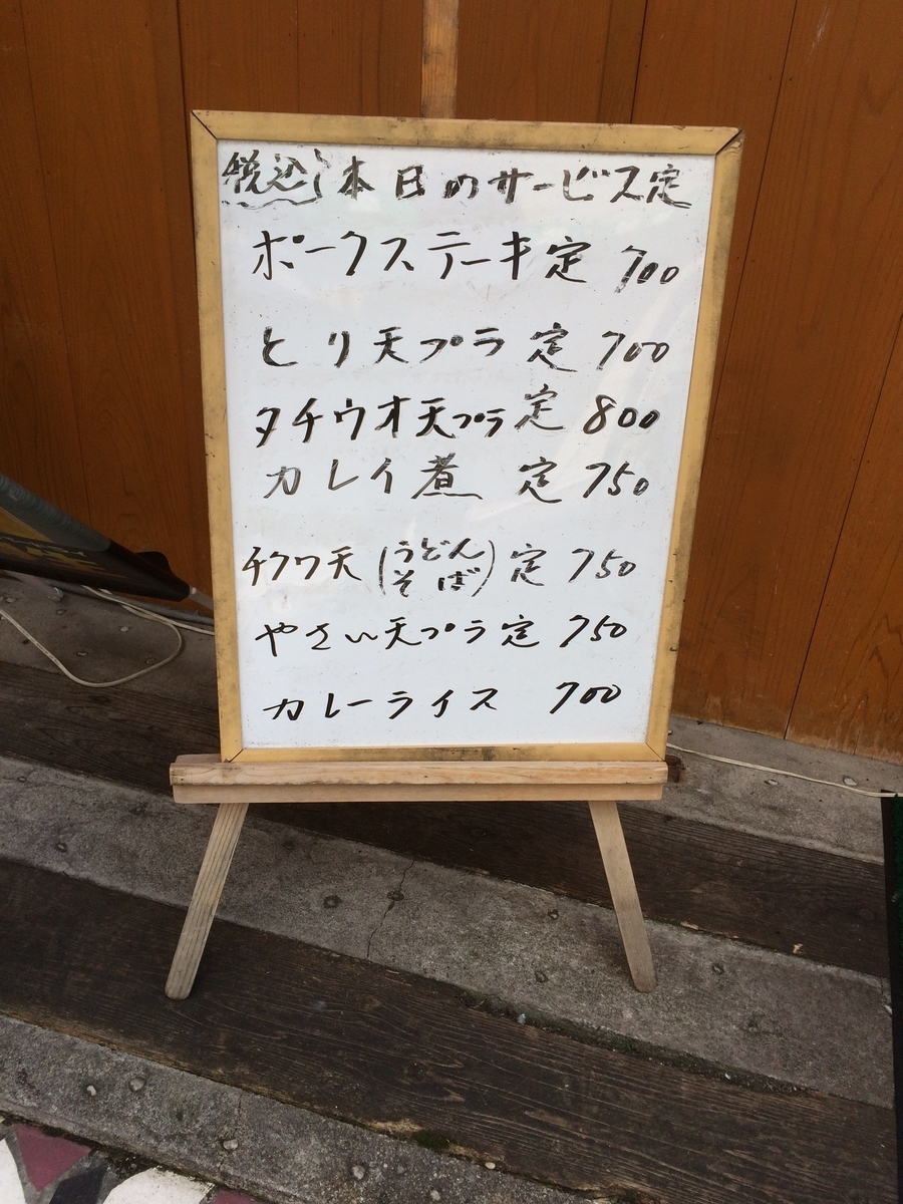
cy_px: 602
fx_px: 1009
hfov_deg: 48.2
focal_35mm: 29
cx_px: 452
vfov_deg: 61.7
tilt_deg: -30.4
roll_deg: -0.6
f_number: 2.2
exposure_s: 1/500
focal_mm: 4.15
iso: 32
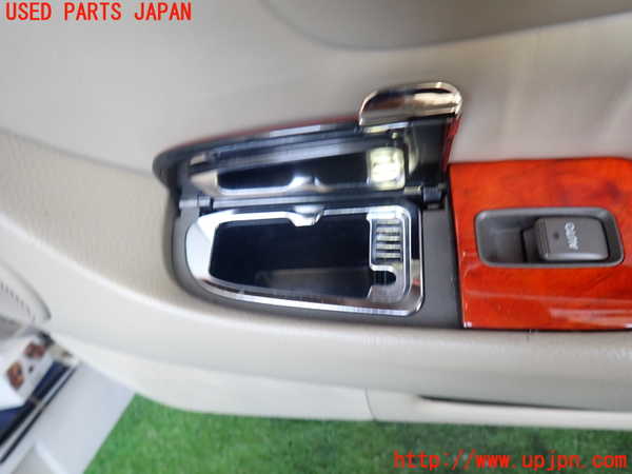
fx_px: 456
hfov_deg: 69.4
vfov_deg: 54.9
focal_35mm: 25
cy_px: 237
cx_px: 316
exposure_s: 1/60
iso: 200
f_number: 2
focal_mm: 4.5
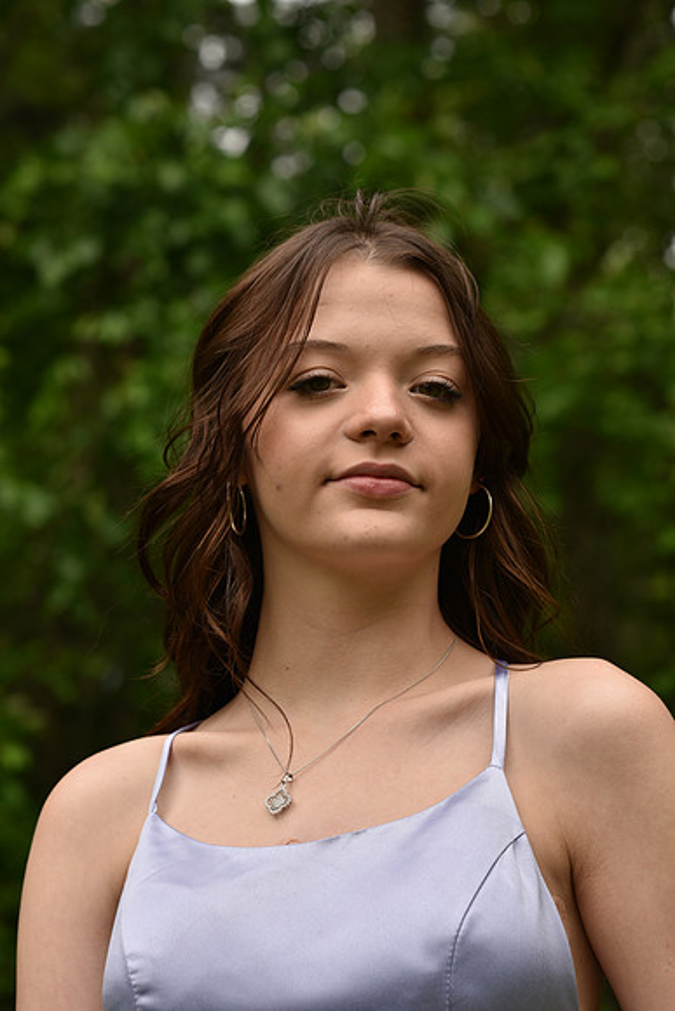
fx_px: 2389
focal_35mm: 85
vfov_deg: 23.9
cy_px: 506
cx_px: 338
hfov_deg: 16.1
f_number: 5.6
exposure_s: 1/320
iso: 200
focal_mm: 85
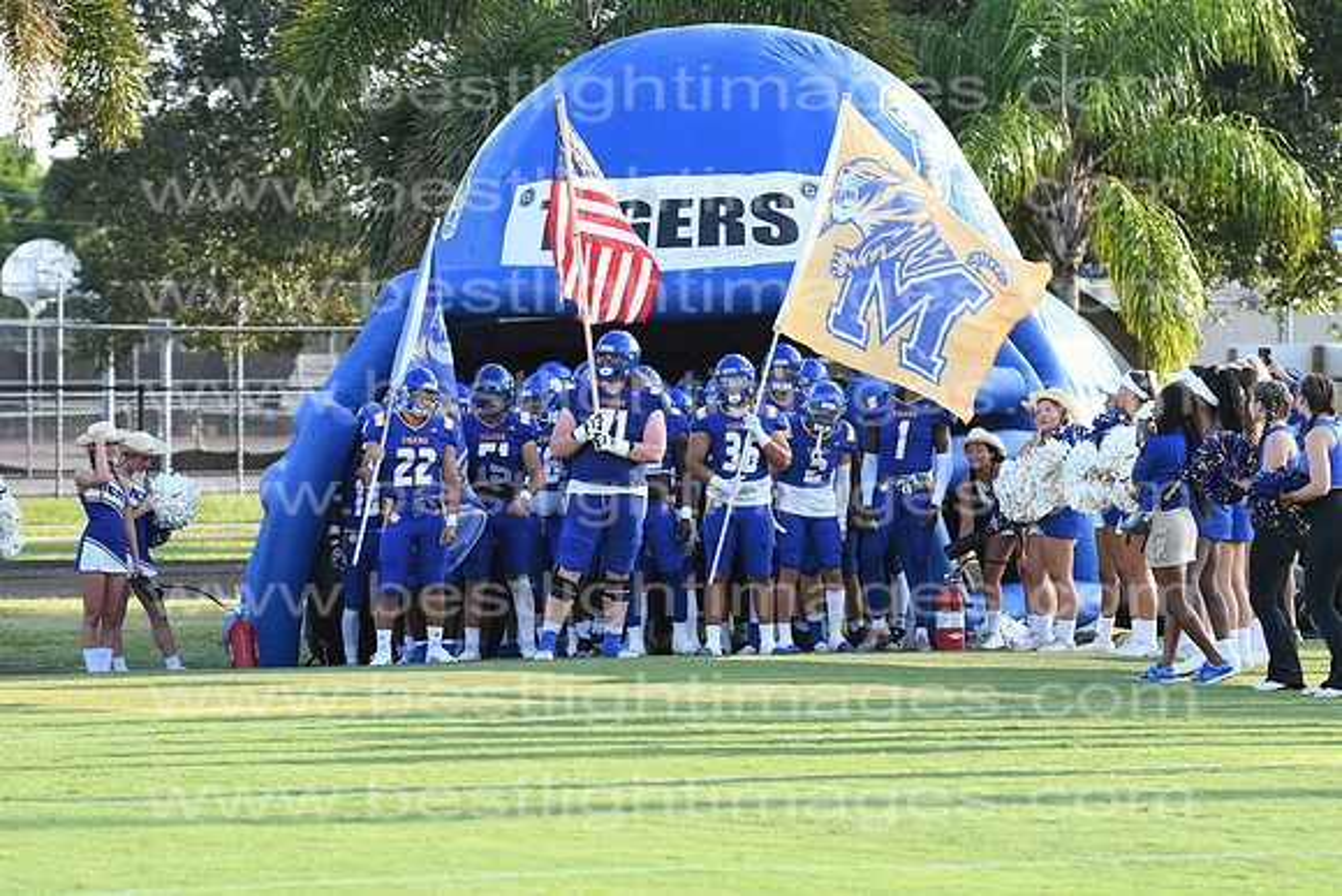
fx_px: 7271
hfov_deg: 10.5
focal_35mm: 195
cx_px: 671
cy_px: 448
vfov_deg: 7.0
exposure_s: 1/500
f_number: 5.6
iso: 360
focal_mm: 130
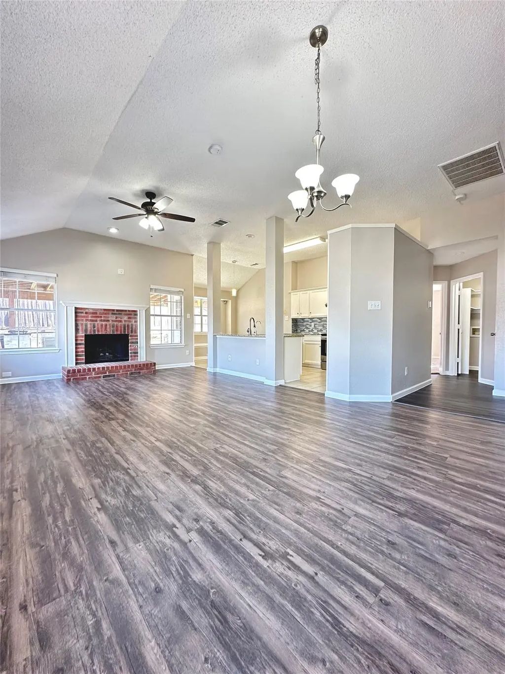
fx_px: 272
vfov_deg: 102.1
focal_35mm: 14
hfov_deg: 85.7
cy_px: 337
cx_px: 252
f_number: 2.2
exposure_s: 1/60
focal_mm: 2.22
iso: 200
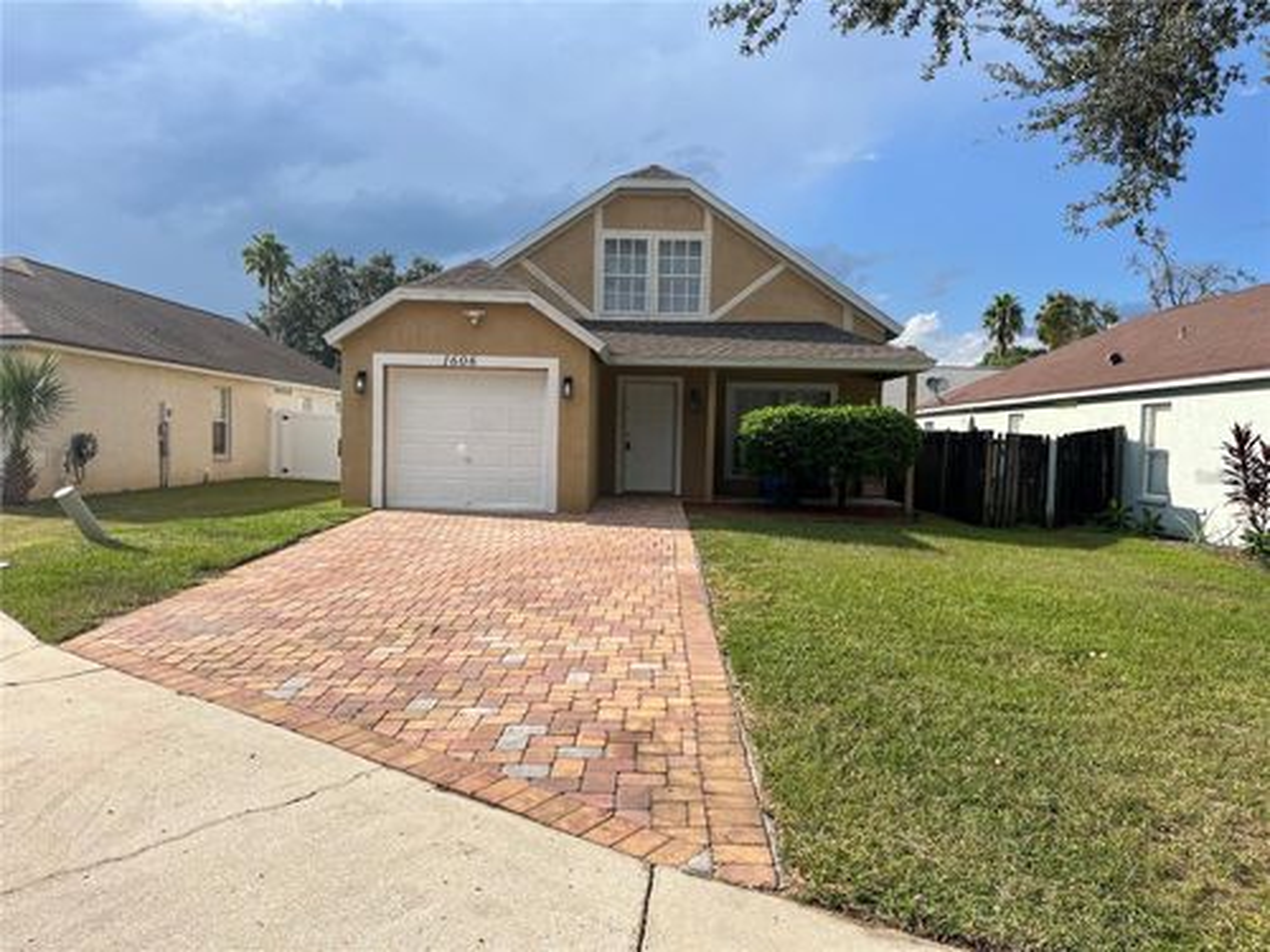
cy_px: 476
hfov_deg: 67.3
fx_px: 954
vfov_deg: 53.1
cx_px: 635
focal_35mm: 26
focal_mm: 5.1
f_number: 1.6
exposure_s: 1/3521
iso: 50
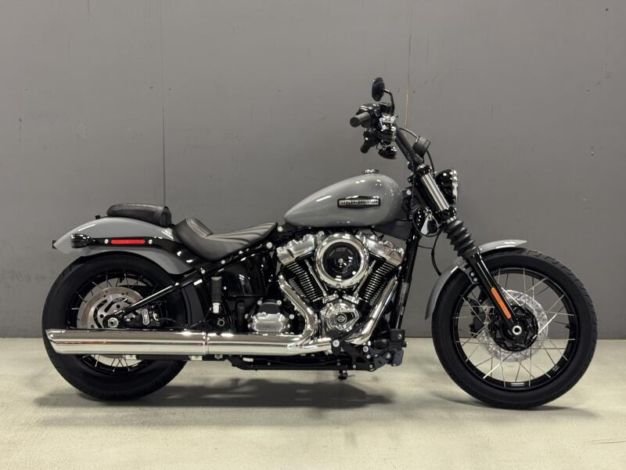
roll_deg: -1.7
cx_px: 313
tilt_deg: -9.8
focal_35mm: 48
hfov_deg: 39.7
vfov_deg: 30.3
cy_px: 235
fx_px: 868
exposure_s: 1/60
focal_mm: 6.76
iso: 250
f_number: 1.78
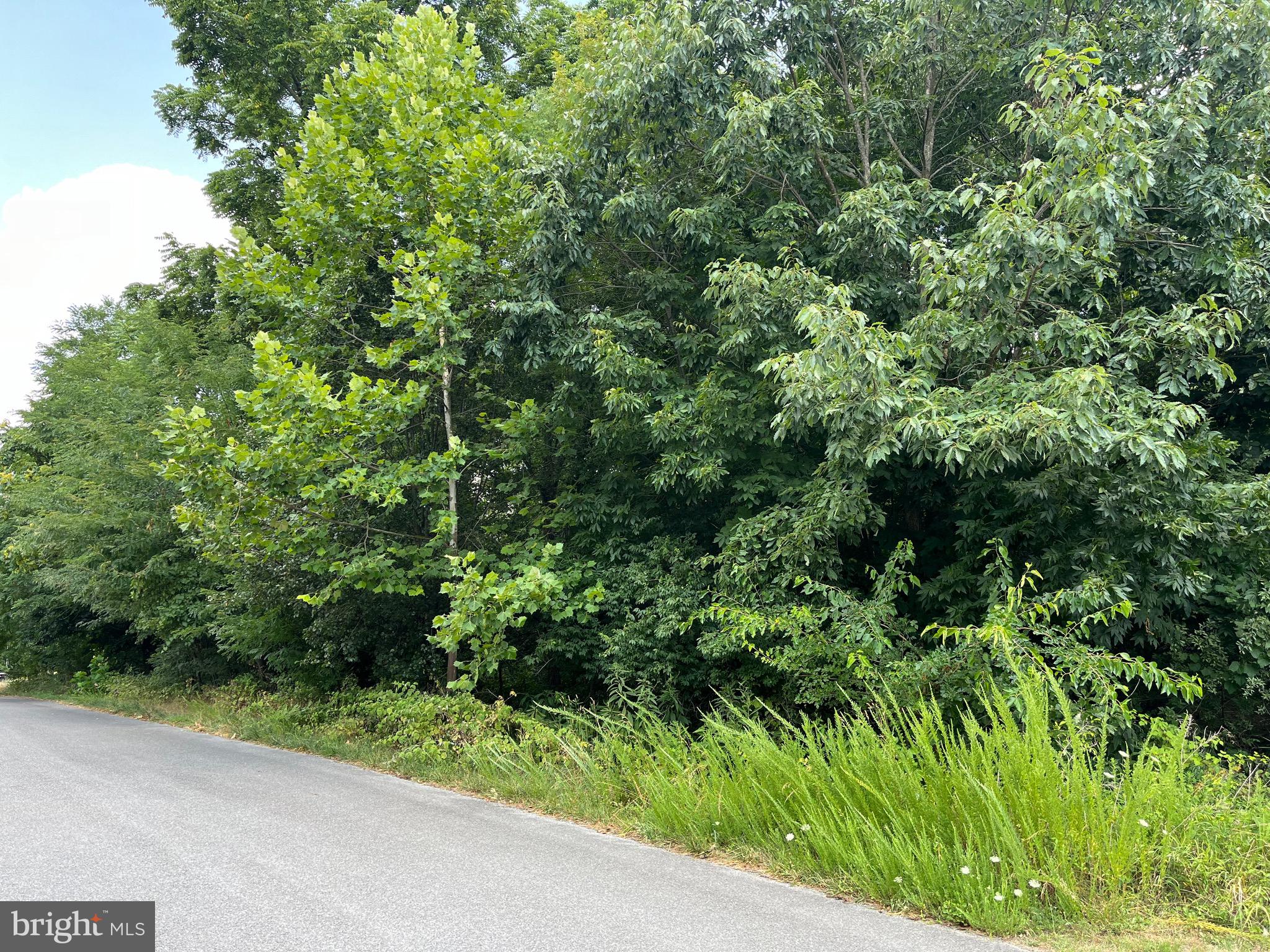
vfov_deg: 53.1
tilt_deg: +8.4
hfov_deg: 67.3
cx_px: 635
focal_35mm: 26
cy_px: 476
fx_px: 954
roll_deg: -0.1
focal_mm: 5.1
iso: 40
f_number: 1.6
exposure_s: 1/263
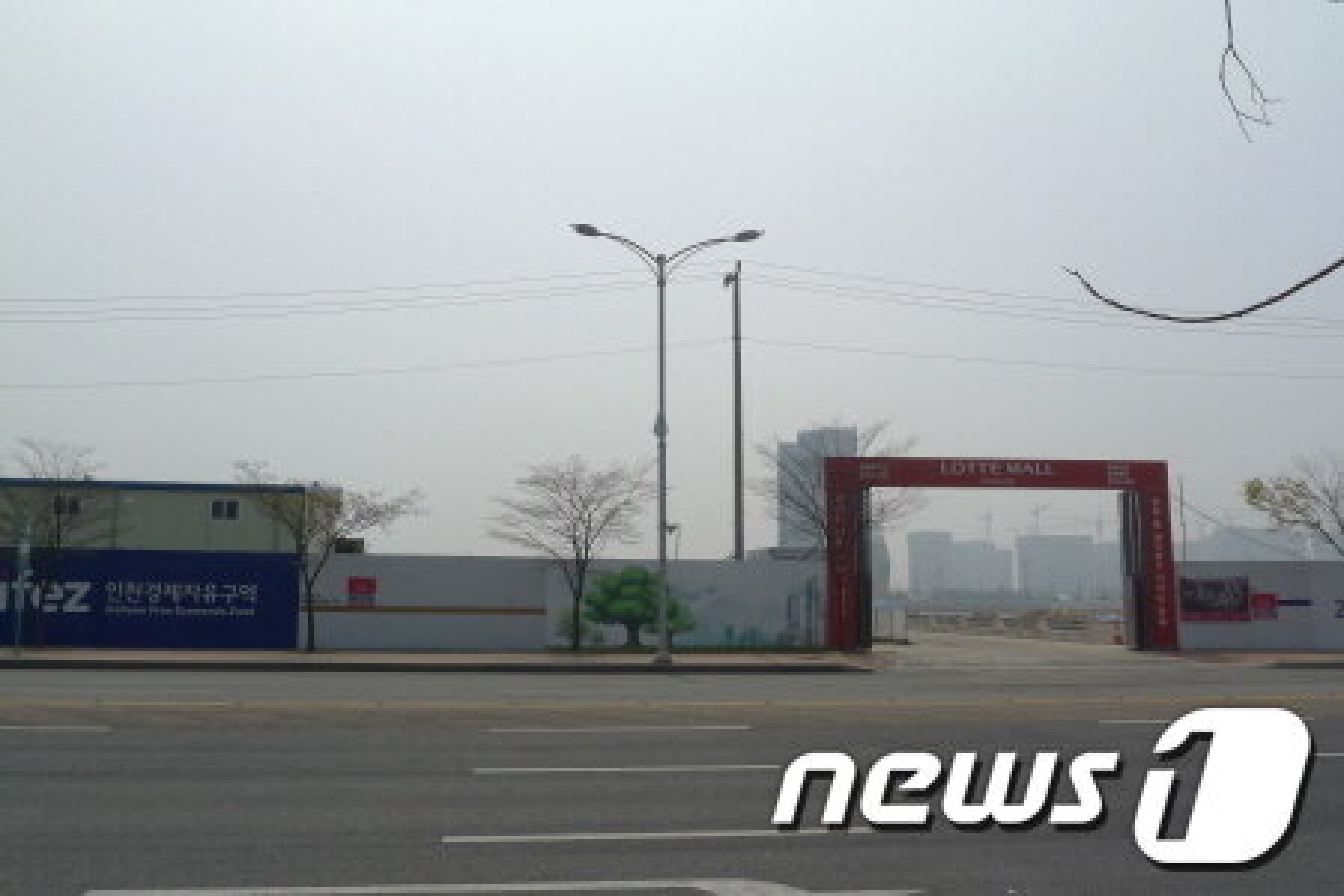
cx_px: 672
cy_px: 448
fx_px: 1120
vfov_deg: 43.6
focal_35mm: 30
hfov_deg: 61.9
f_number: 6.3
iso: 80
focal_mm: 6.4
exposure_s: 1/1000
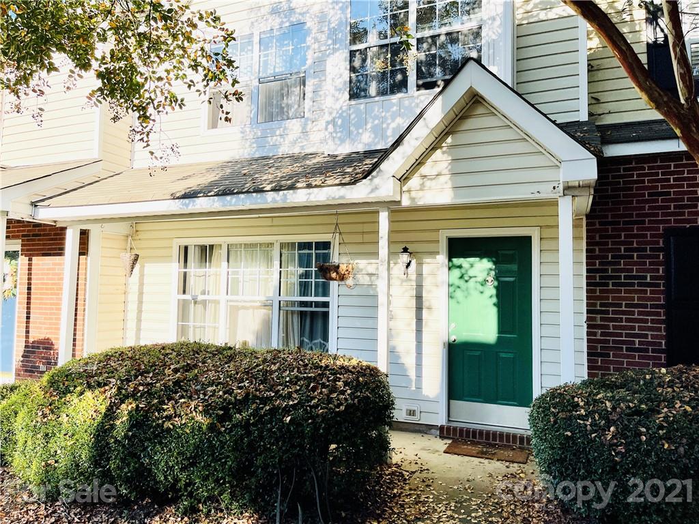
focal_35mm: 26
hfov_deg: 67.3
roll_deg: -1.1
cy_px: 262
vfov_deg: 53.1
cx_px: 350
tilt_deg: +3.7
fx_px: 525
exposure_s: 1/2336
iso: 50
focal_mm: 5.1
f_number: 1.6
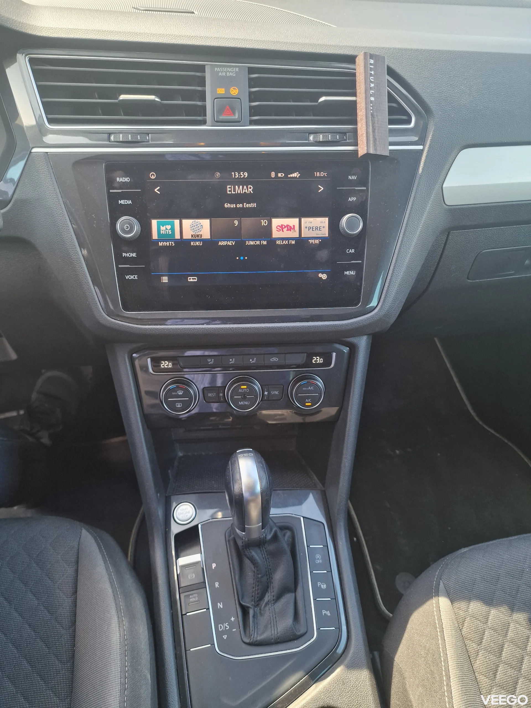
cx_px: 266
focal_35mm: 23
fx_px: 470
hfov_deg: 58.9
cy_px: 354
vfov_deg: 73.9
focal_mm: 6.4
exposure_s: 1/180
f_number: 1.8
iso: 160
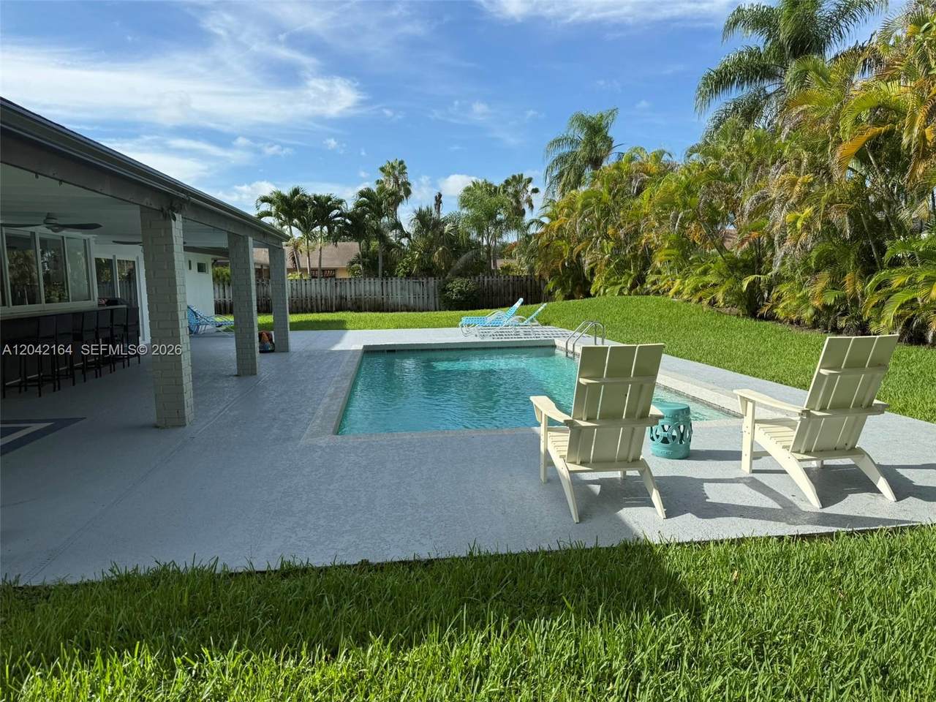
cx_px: 468
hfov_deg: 71.6
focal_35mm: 24
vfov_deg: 56.8
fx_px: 649
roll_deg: +2.8
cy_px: 351
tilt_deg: -6.7
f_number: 1.78
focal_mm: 6.76
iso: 80
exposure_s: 1/3953
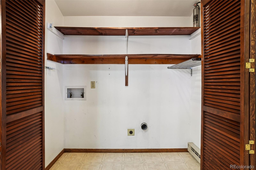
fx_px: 128
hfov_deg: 90.0
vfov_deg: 67.4
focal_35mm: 18
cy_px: 85
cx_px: 128
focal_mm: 12
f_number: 8
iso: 400
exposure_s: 1/6
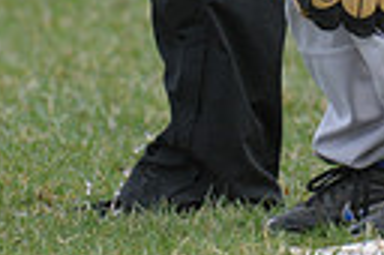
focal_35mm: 1358
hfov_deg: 1.5
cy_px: -236
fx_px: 14467
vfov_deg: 1.0
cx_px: 294
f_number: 4
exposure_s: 1/1000
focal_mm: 200
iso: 400
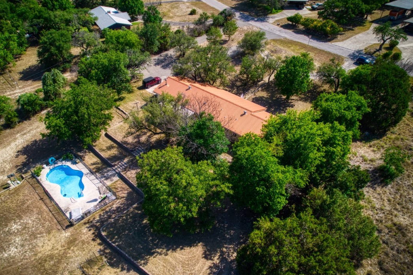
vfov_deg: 53.1
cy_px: 148
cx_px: 196
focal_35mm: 24
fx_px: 275
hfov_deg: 73.7
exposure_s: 1/120
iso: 200
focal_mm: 8.38
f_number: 2.8
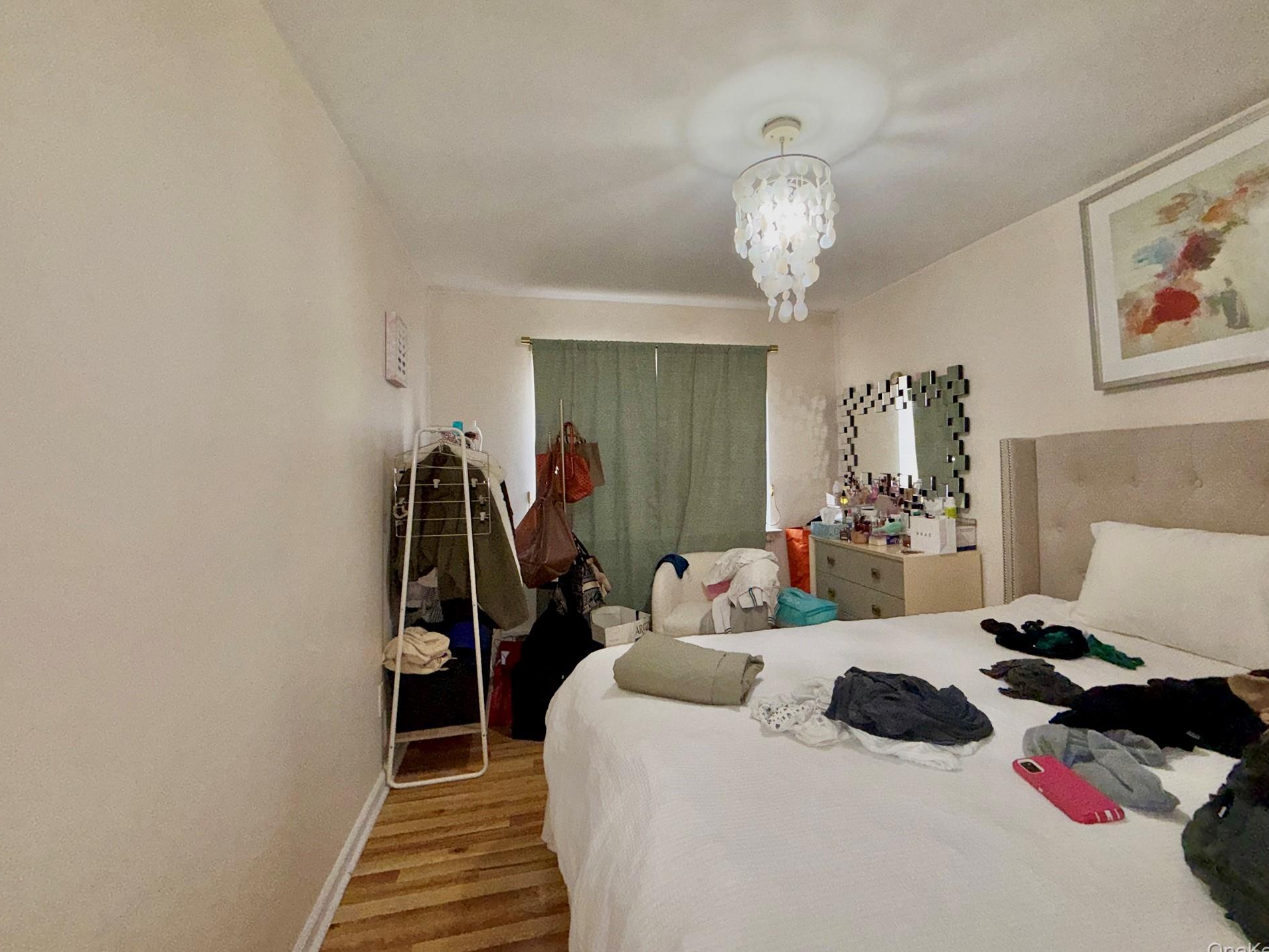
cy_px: 457
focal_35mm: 15
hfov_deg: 98.1
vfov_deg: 81.7
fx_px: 550
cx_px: 662
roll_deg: +0.1
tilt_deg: +1.6
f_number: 2.2
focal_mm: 2.22
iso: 100
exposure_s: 1/83
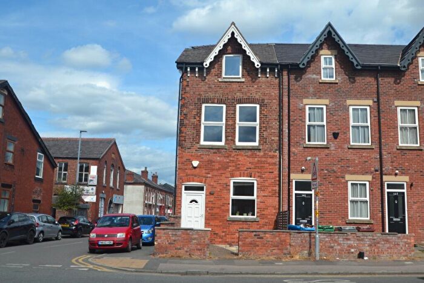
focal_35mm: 36
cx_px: 212
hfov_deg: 53.1
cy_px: 142
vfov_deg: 36.9
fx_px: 424
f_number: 8
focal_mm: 24
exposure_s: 1/250
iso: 100
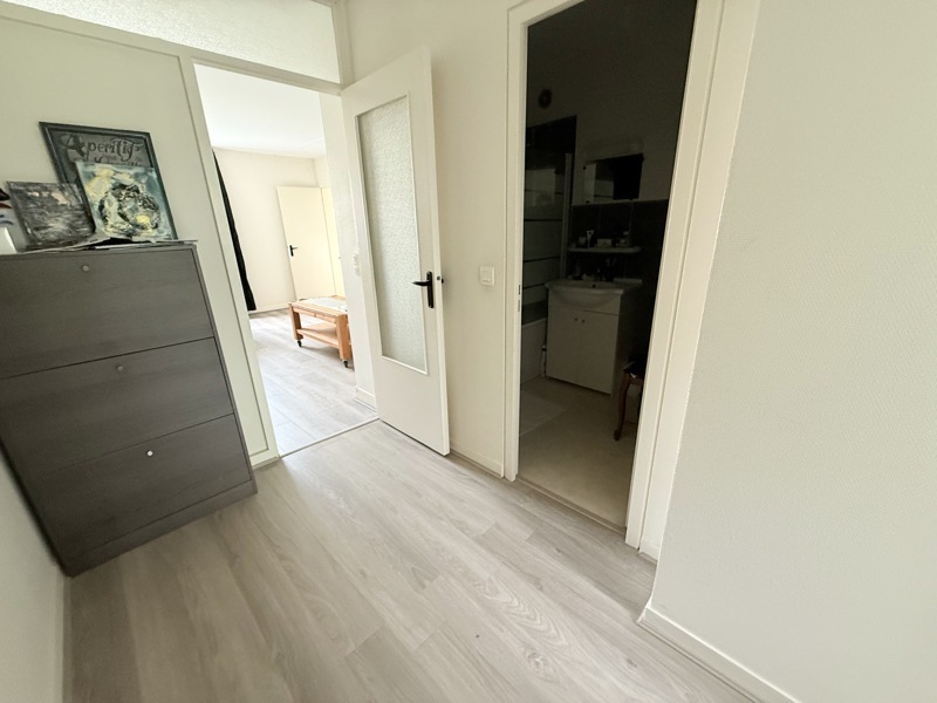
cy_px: 352
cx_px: 468
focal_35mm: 14
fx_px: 379
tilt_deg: -15.3
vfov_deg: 85.7
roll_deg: +2.5
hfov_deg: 102.1
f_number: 2.2
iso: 400
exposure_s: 1/60
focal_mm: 2.22
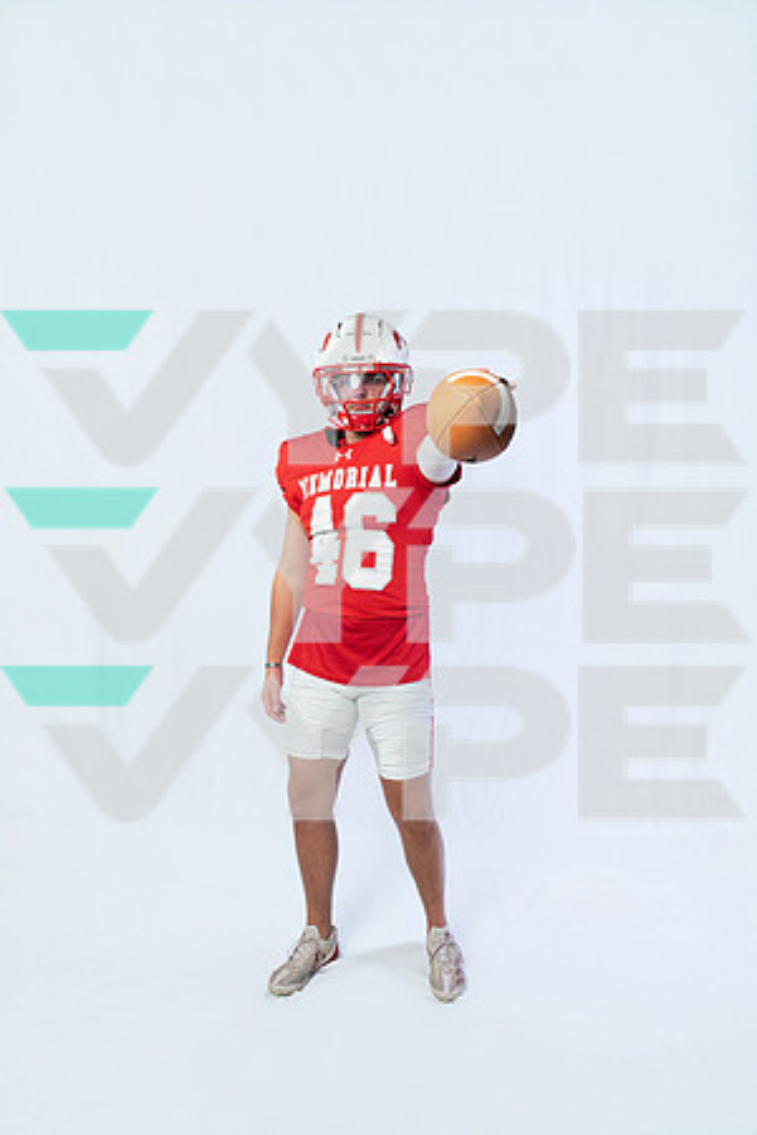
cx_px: 378
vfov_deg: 63.7
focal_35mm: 29
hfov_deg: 45.0
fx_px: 915
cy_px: 568
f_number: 9
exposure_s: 1/250
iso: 640
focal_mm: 29
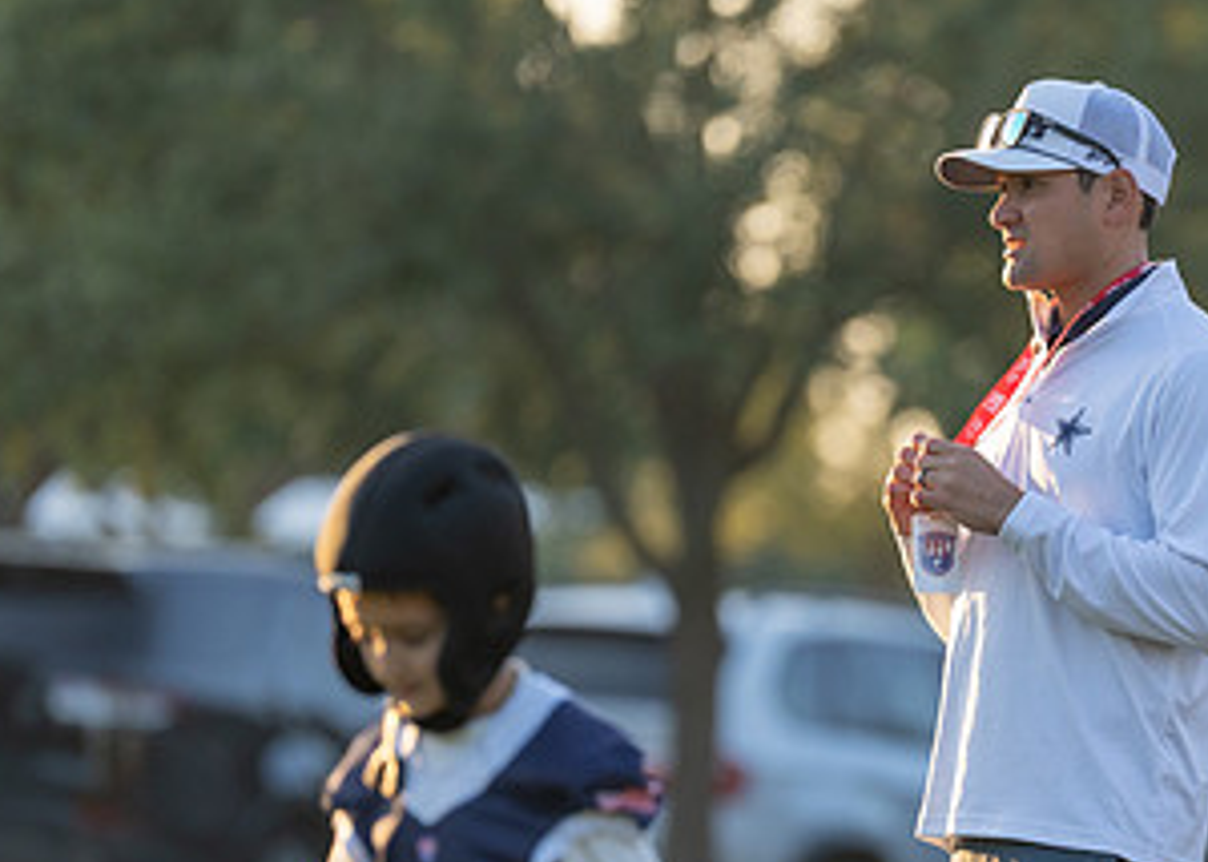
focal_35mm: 512
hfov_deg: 3.9
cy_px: 622
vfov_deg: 2.8
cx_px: 1088
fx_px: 17558
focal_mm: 200
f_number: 2.8
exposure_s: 1/1000
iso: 400
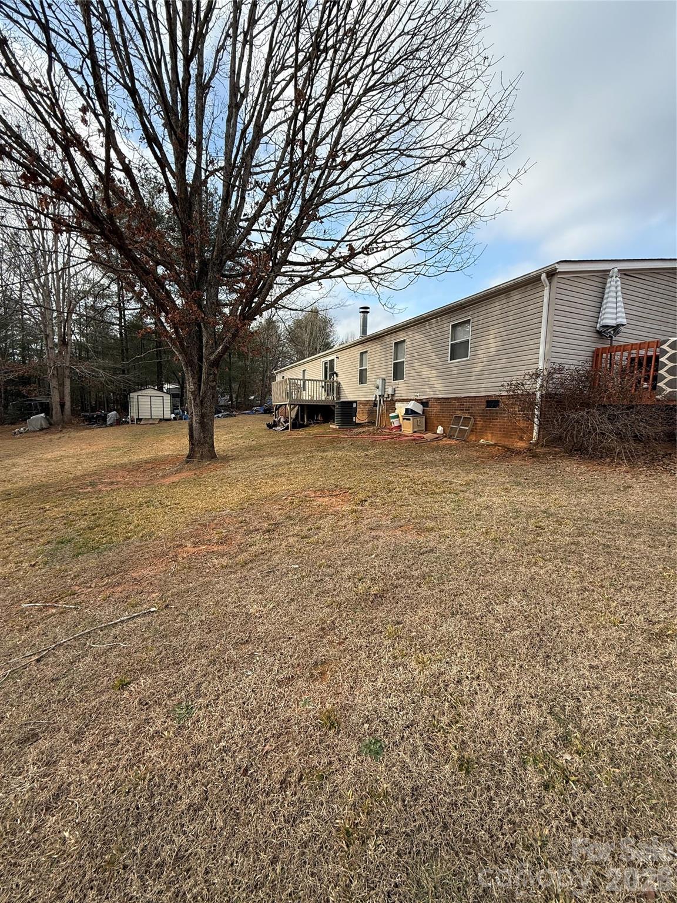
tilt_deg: -6.3
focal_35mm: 14
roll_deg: -1.6
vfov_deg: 102.1
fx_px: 365
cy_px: 452
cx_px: 338
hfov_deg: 85.7
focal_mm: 2.22
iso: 50
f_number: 2.2
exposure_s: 1/479
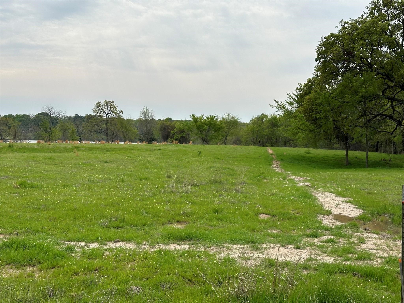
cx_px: 202
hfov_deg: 39.7
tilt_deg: -1.9
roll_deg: -0.6
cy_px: 152
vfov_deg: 30.3
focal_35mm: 48
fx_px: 560
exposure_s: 1/4566
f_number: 1.78
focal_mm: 6.86
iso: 64
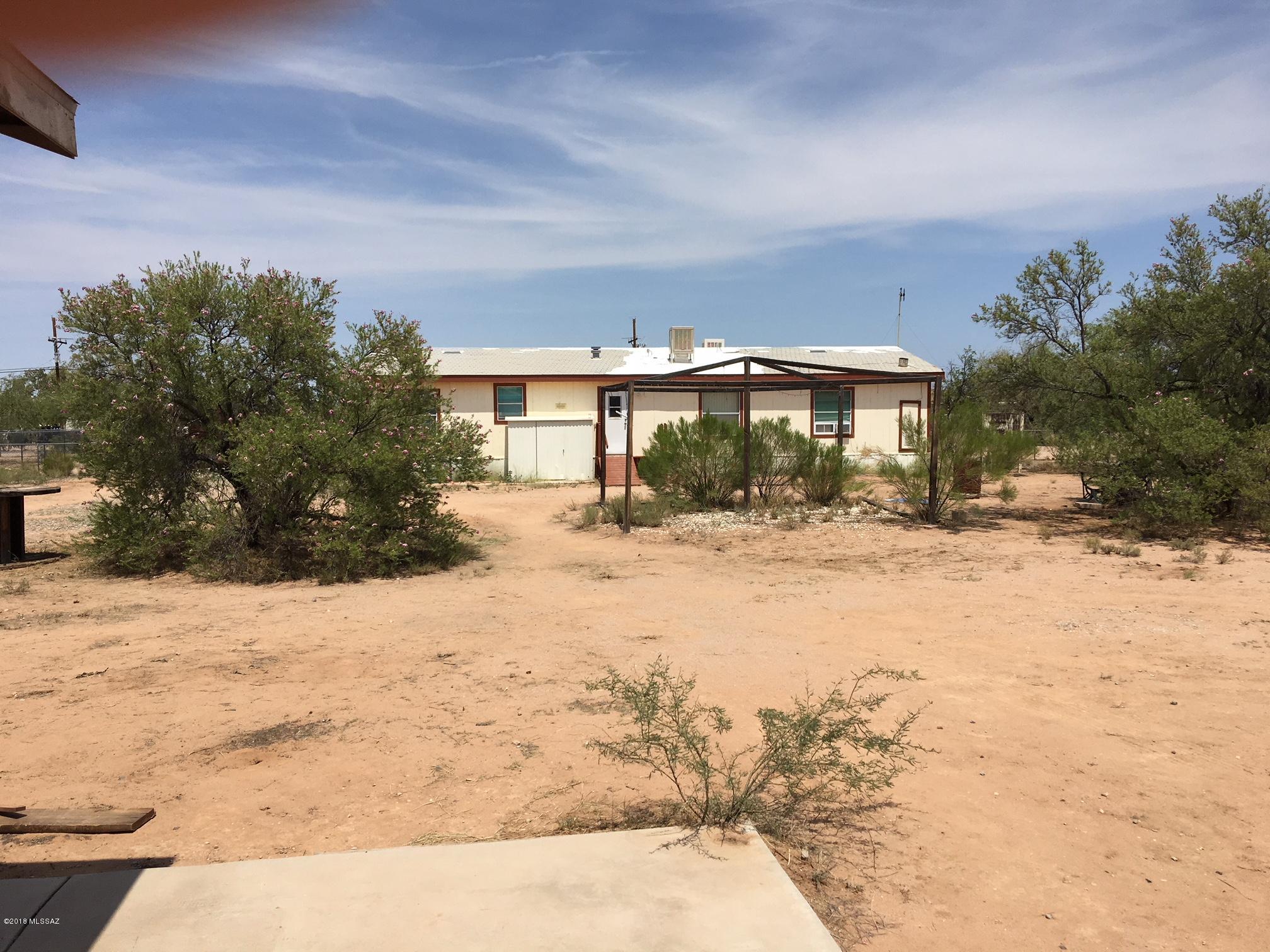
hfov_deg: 61.7
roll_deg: +0.1
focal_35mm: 29
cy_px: 476
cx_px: 635
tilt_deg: -3.5
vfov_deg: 48.2
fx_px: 1064
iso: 25
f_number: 2.2
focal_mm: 4.15
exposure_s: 1/3344
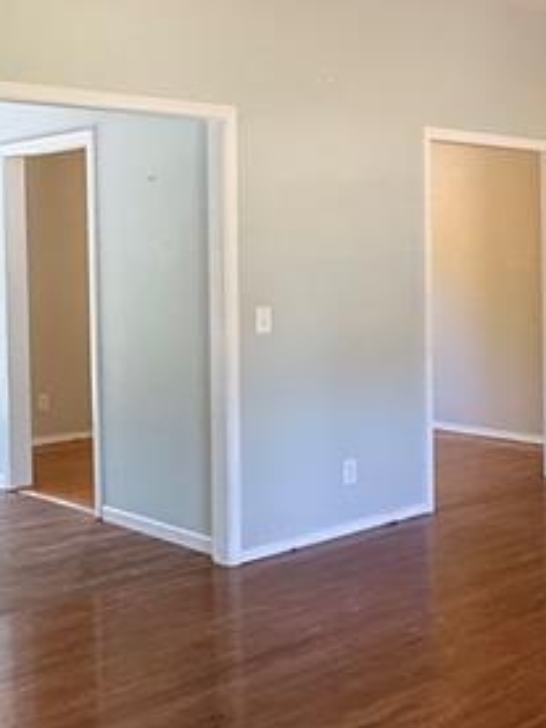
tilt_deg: -1.1
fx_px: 1094
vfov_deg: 36.6
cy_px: 272
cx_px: 485
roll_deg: +0.7
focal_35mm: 52
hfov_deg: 27.1
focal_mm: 2.22
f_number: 2.2
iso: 320
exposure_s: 1/120
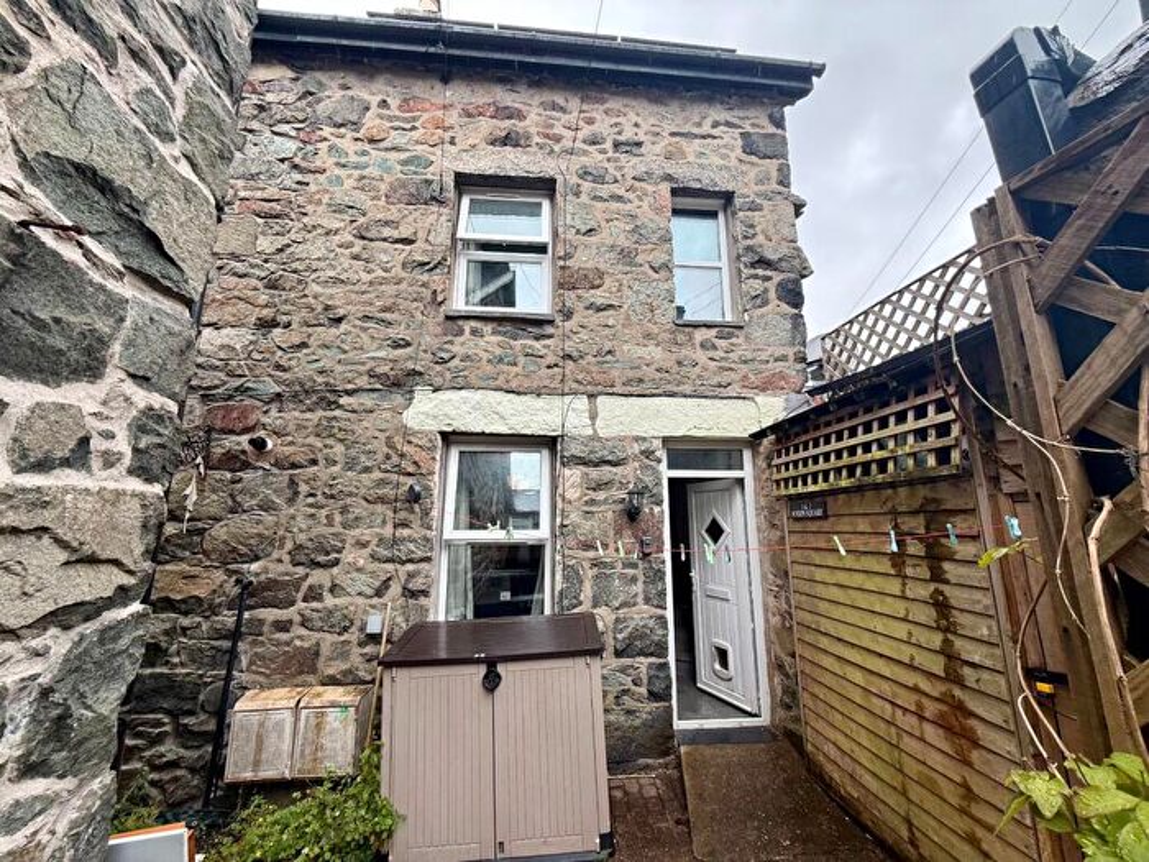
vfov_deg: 85.7
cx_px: 574
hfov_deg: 102.1
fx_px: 465
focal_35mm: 14
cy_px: 431
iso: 50
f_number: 2.2
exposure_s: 1/253
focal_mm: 2.22
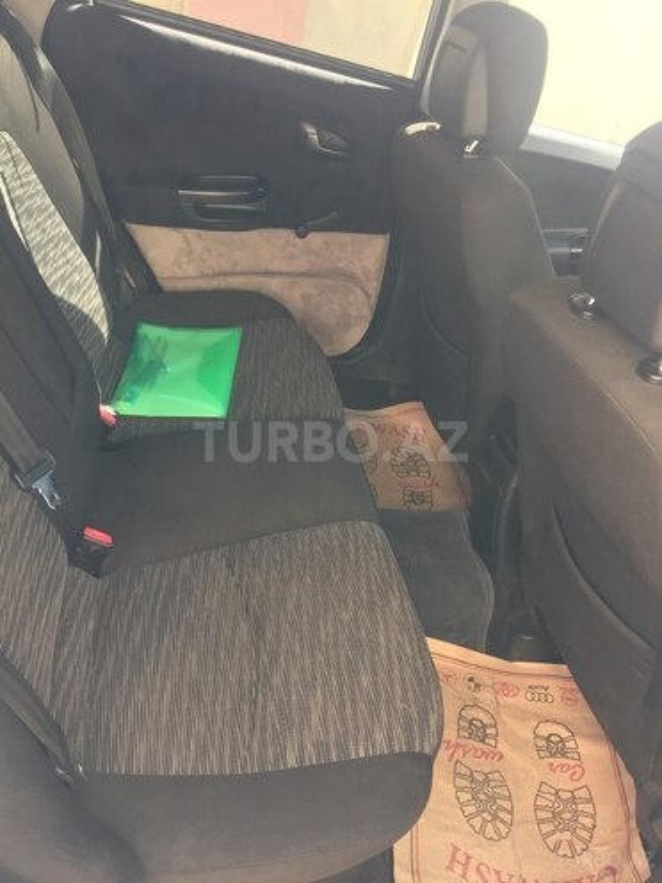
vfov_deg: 61.7
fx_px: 739
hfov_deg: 48.2
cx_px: 331
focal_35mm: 29
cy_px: 442
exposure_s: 1/100
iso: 50
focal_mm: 4.15
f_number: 2.2
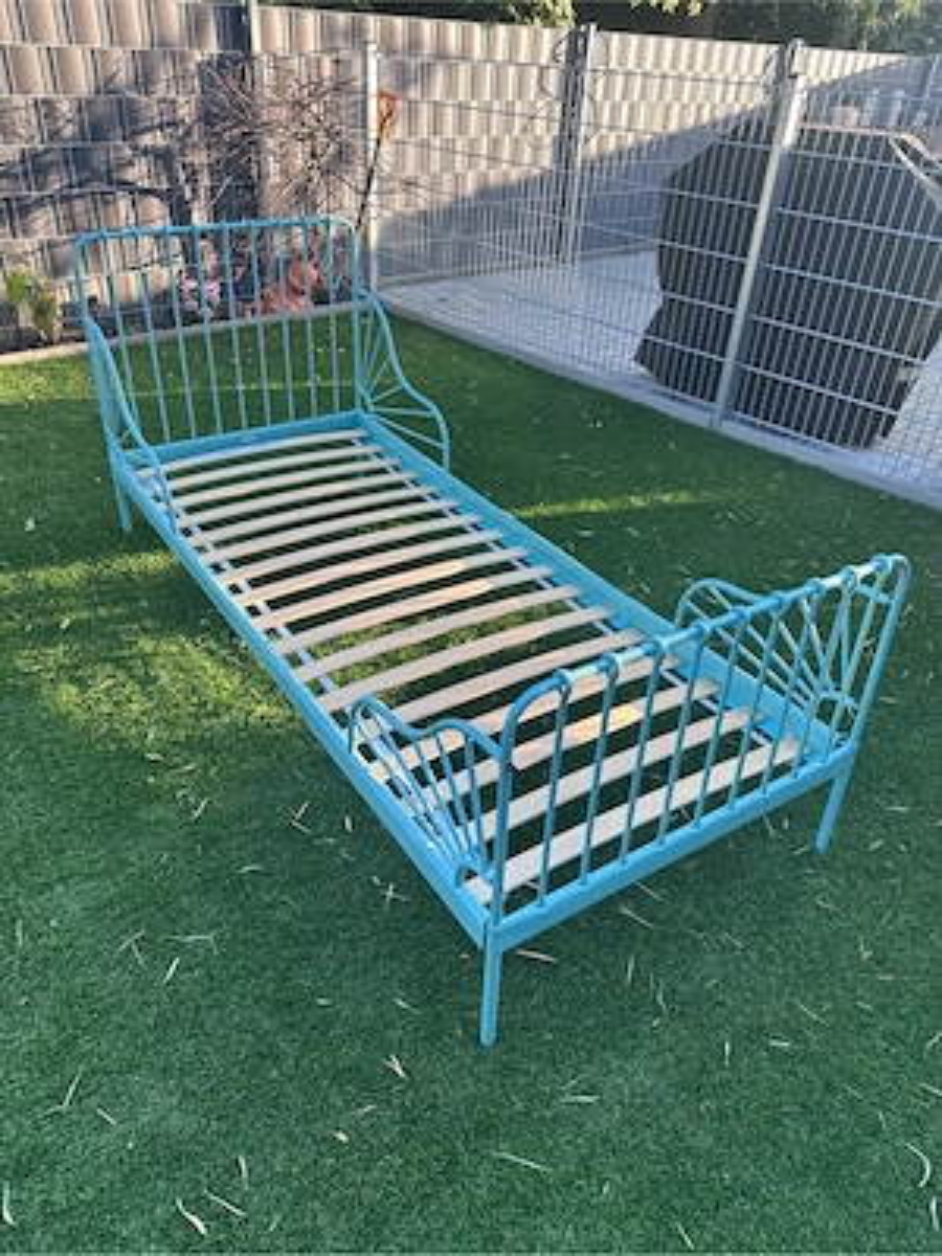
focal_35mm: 24
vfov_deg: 71.6
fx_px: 871
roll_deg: -4.5
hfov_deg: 56.8
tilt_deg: -33.5
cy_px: 628
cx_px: 471
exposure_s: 1/174
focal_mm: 6.86
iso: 64
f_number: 1.78
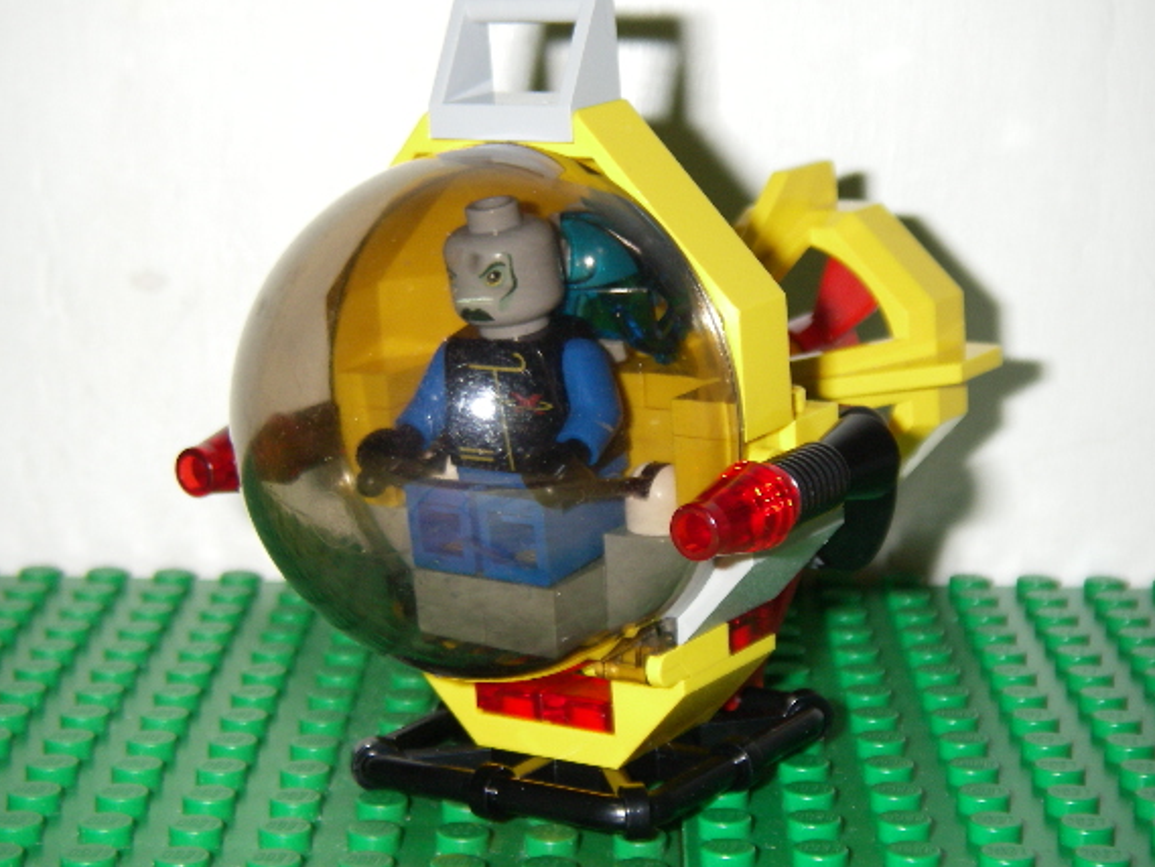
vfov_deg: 18.2
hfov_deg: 24.1
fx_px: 2703
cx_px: 597
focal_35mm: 81
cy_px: 420
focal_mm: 11.9
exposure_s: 1/60
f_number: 3.8
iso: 160
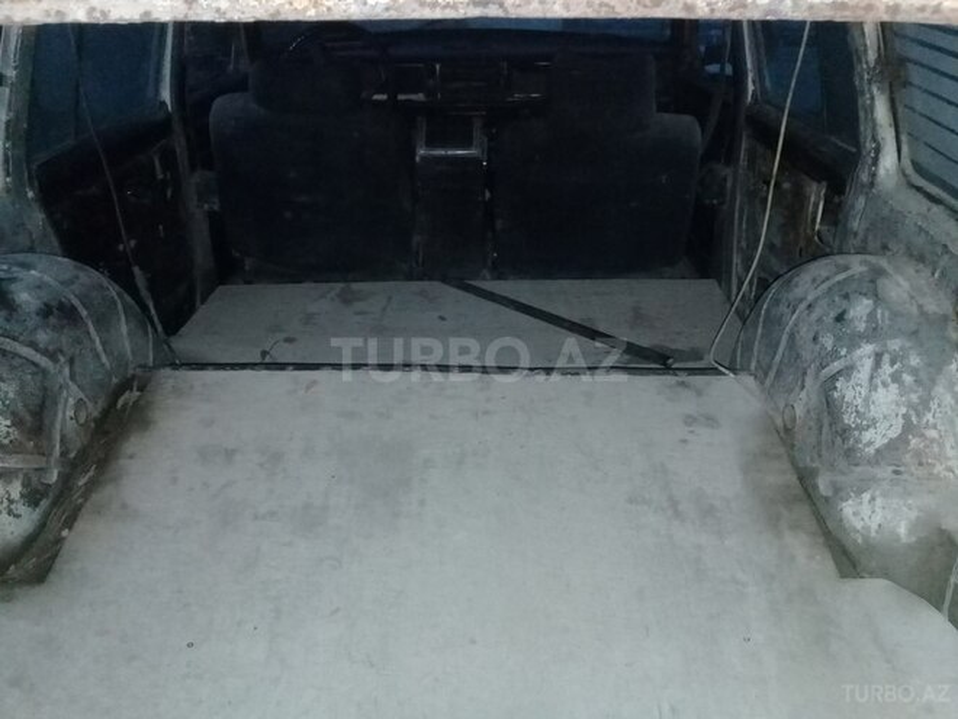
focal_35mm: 31
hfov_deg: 58.4
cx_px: 479
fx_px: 858
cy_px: 360
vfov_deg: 45.4
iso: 640
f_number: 2.2
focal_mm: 3.3
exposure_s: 1/25
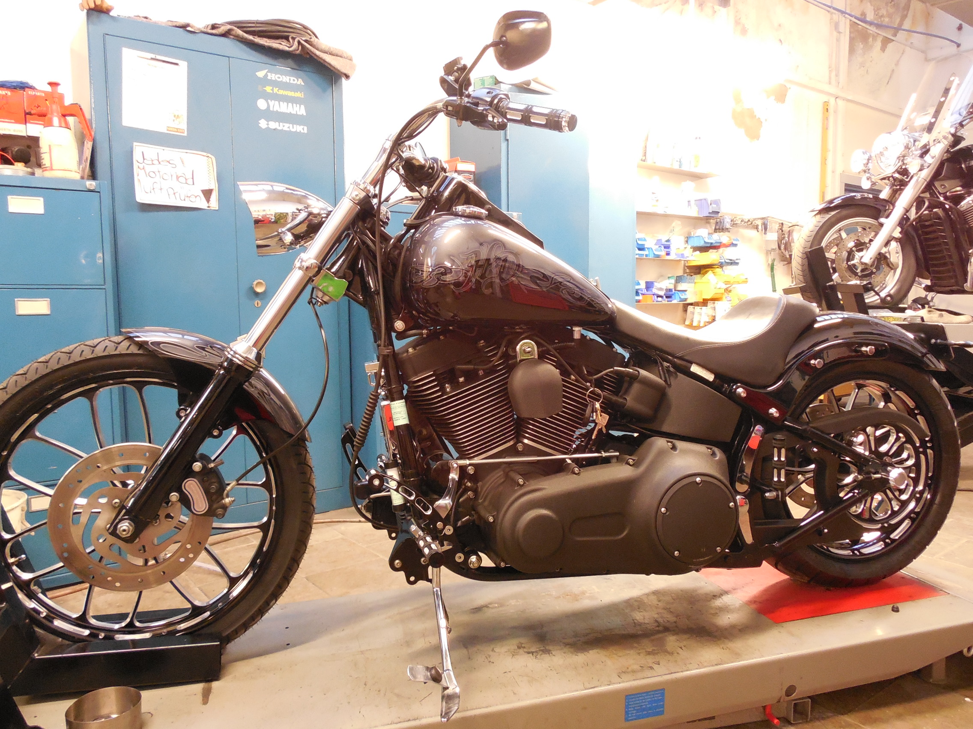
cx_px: 486
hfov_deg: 69.4
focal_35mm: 25
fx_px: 703
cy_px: 364
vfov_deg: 54.9
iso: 560
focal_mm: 4.5
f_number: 3.3
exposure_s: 1/8
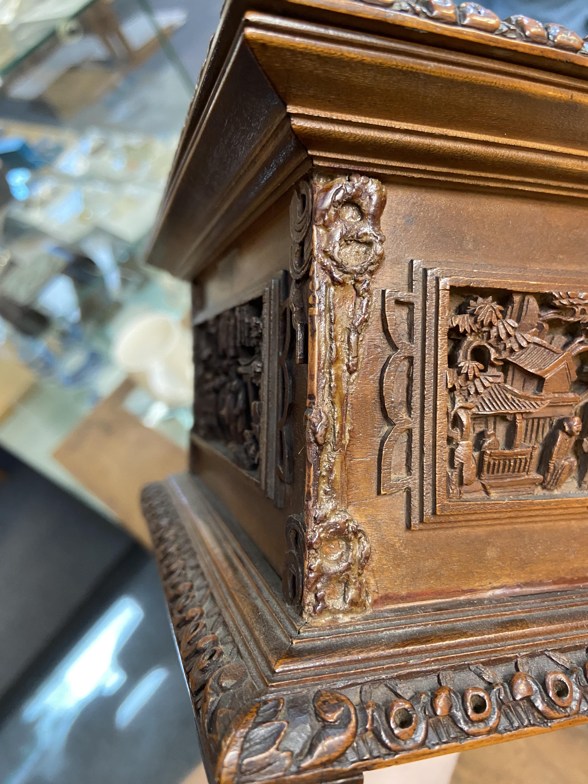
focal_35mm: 26
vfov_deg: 67.3
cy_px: 392
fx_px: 589
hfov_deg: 53.1
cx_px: 294
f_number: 1.8
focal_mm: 4.25
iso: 320
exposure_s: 1/50
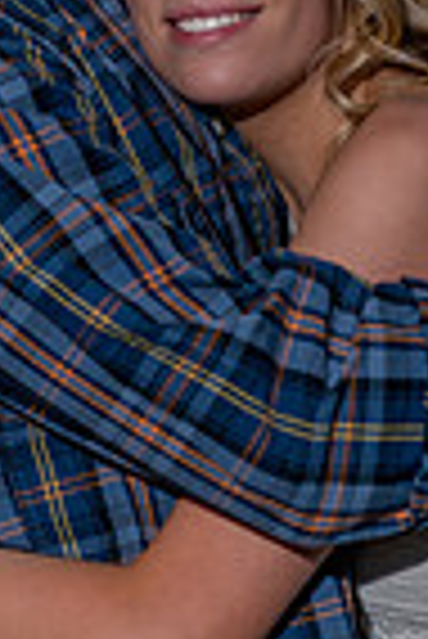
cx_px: 153
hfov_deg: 7.9
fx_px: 3095
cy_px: 180
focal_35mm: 174
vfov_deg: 11.8
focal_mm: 55
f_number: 2.8
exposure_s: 1/800
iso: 250
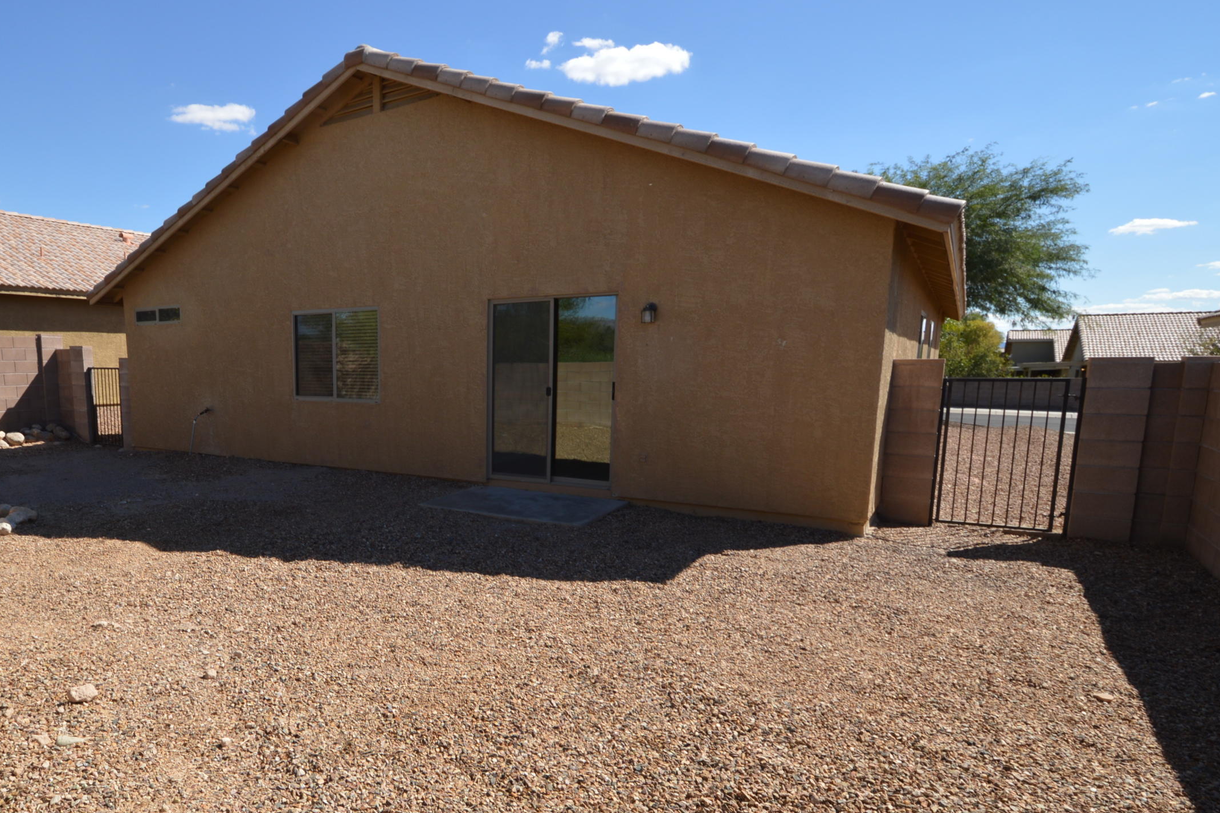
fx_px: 712
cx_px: 409
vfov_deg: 59.1
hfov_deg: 78.6
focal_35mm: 21
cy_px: 480
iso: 100
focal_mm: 10
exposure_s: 1/200
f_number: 9
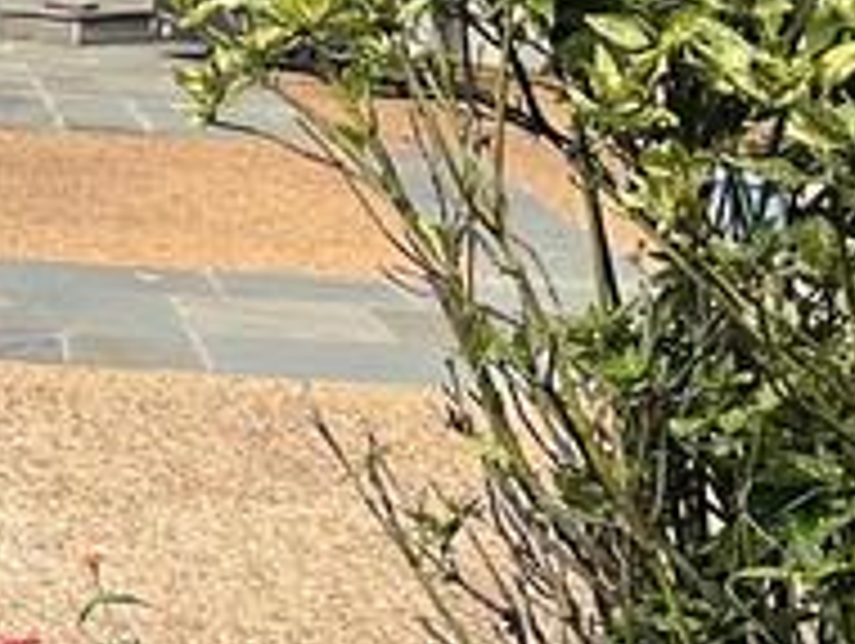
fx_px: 3858
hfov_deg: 10.9
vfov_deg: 9.4
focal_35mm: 156
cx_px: -1125
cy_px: -131
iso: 25
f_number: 1.8
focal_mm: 3
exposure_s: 1/898
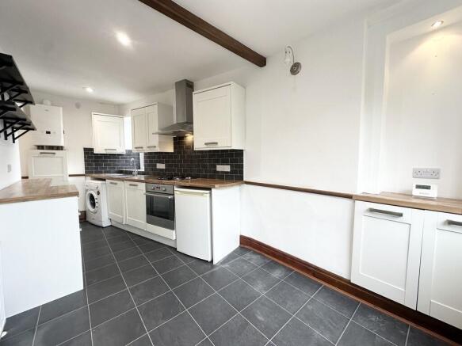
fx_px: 187
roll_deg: +0.6
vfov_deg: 85.7
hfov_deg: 102.1
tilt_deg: -3.4
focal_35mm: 14
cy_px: 173
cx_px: 231
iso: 125
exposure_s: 1/100
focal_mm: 2.22
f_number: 2.2
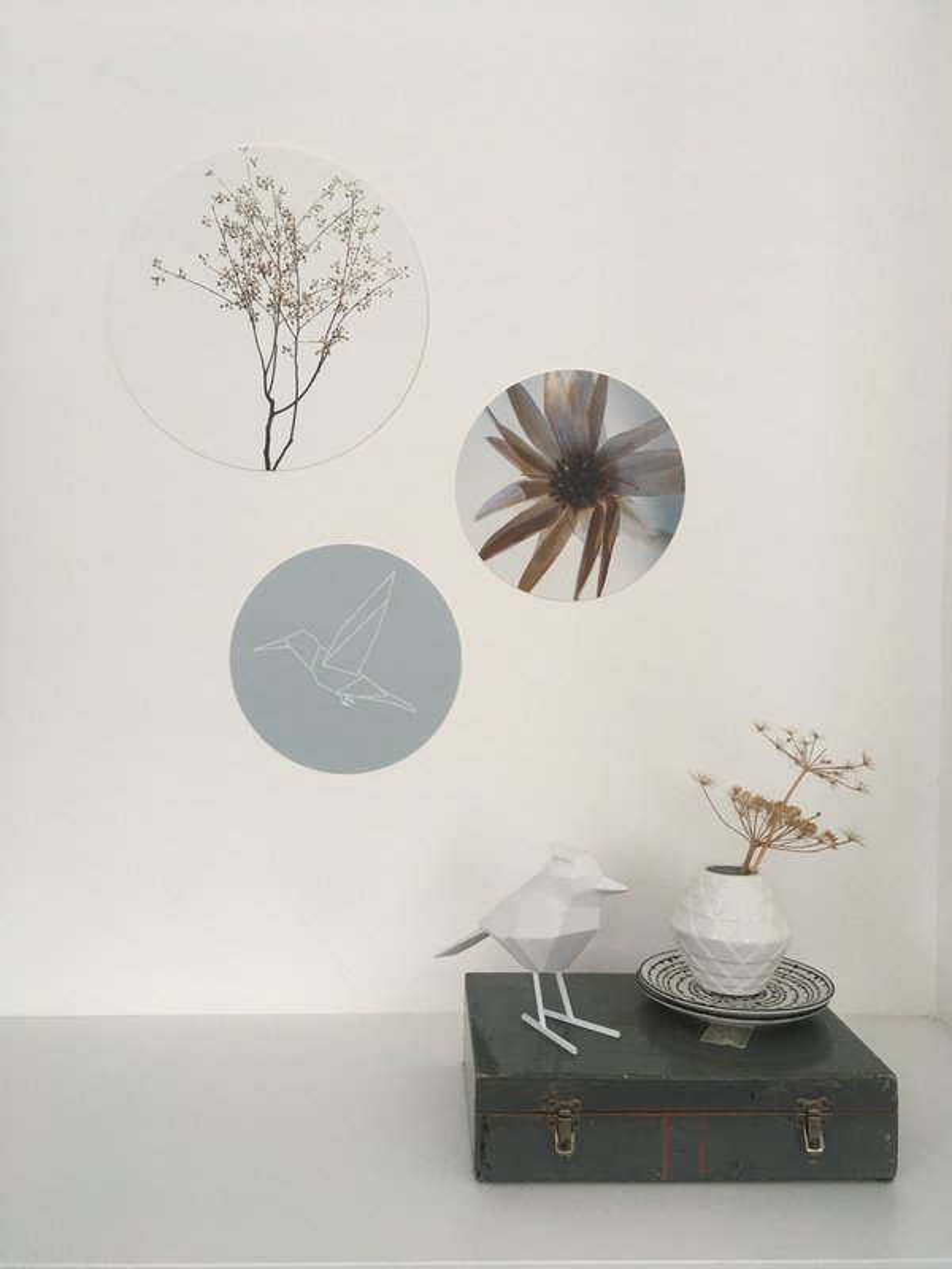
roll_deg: +0.1
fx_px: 1063
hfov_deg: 48.2
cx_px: 476
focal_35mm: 29
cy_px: 634
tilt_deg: -1.8
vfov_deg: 61.7
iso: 100
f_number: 2.2
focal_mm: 4.15
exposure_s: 1/33
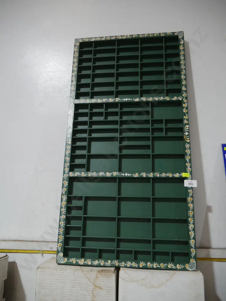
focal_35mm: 28
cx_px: 113
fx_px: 244
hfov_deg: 49.7
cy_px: 150
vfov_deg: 63.4
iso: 640
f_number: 3.5
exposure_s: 1/60
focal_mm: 14
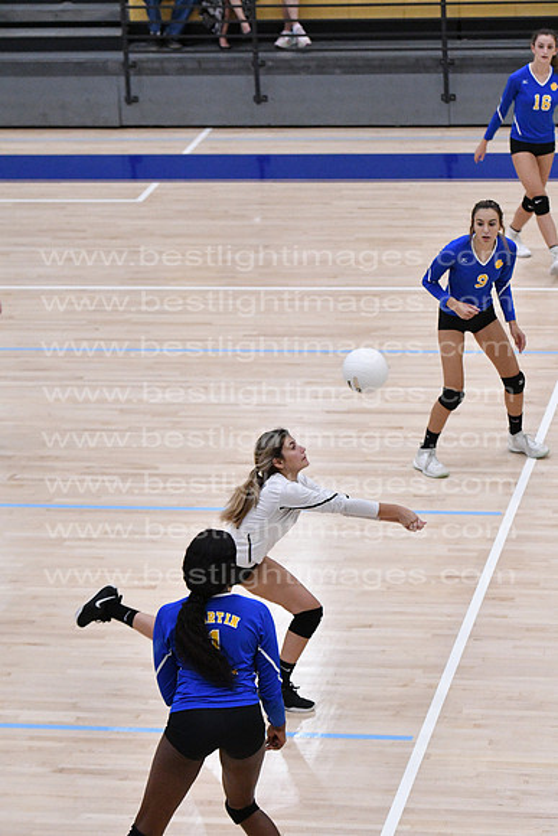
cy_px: 418
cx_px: 279
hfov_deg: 9.6
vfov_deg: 14.4
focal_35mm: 142
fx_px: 3311
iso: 6400
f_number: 3.2
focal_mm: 95
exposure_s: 1/1250
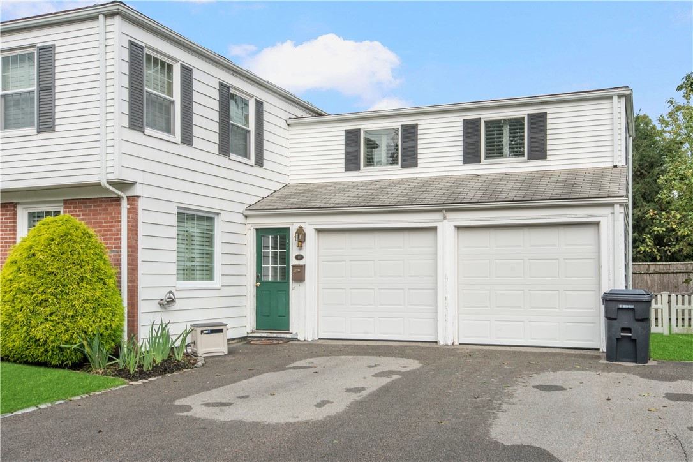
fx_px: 693
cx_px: 346
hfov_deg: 53.1
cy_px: 231
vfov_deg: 36.9
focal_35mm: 36
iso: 400
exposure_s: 1/160
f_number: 14
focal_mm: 24
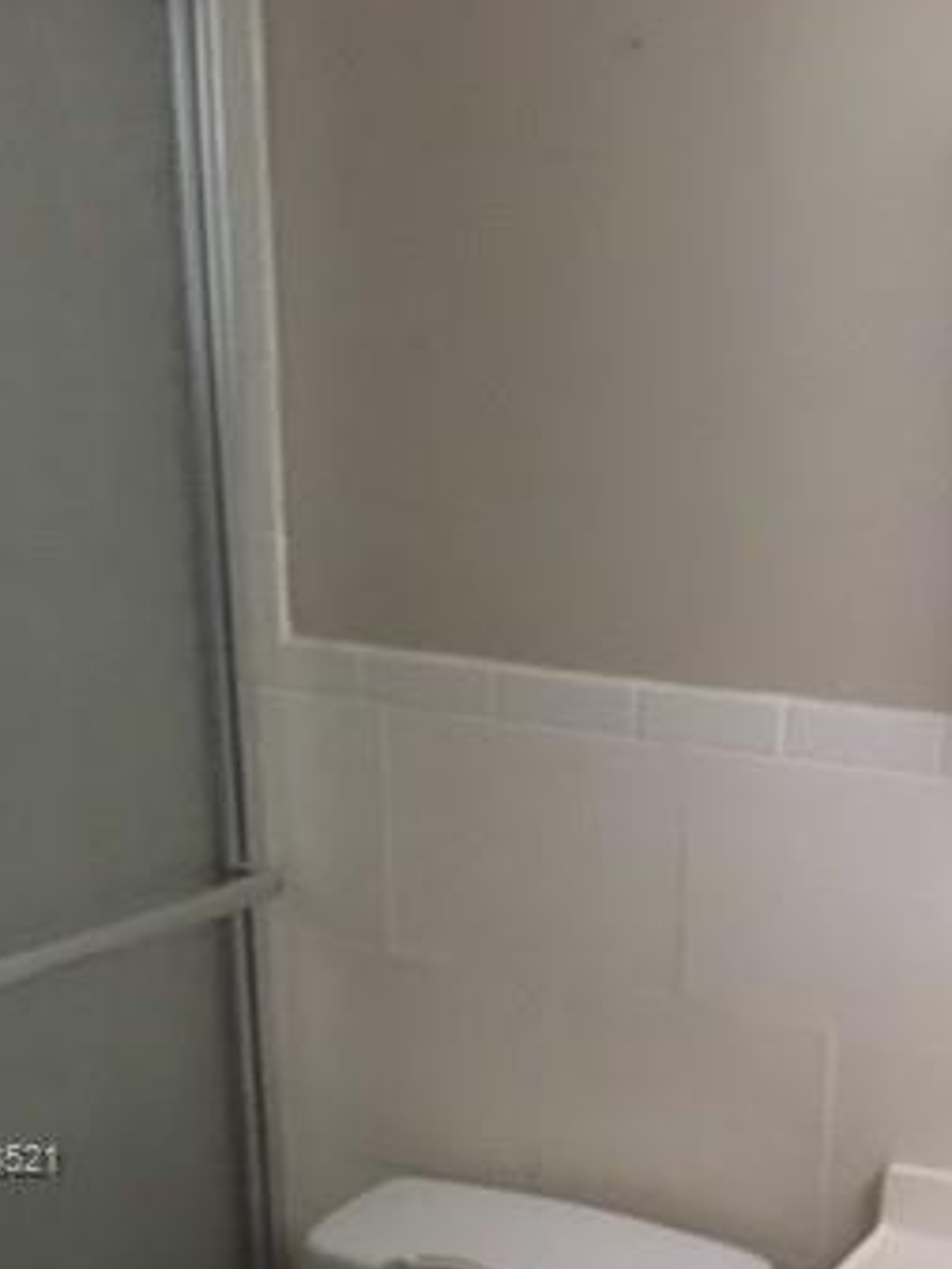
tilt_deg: -21.2
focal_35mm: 55
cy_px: 1164
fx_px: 2016
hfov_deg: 26.0
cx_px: 783
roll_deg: -1.7
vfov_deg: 33.0
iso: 400
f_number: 2.2
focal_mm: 4.15
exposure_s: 1/15
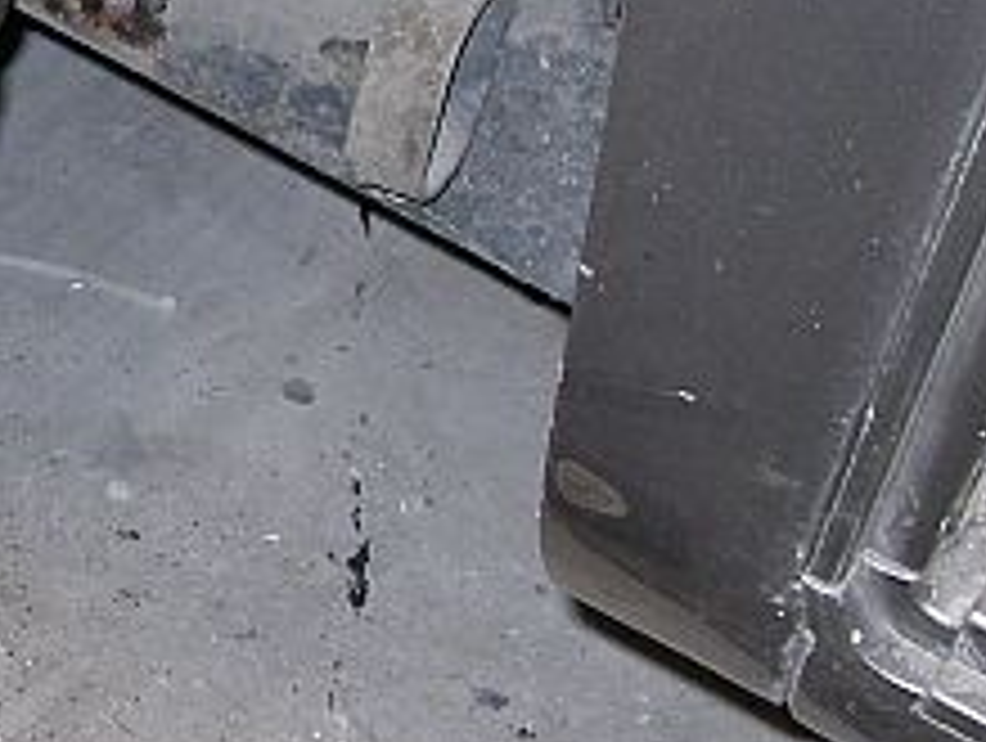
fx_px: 3852
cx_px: -365
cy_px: 142
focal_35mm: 135
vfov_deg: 11.0
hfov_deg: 13.9
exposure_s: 1/40
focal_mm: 7.8
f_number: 2.8
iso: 200
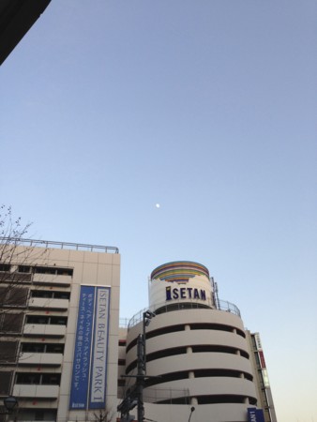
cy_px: 211
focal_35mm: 33
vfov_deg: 55.3
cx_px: 158
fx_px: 403
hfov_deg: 43.0
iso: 50
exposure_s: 1/174
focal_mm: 4.13
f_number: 2.4
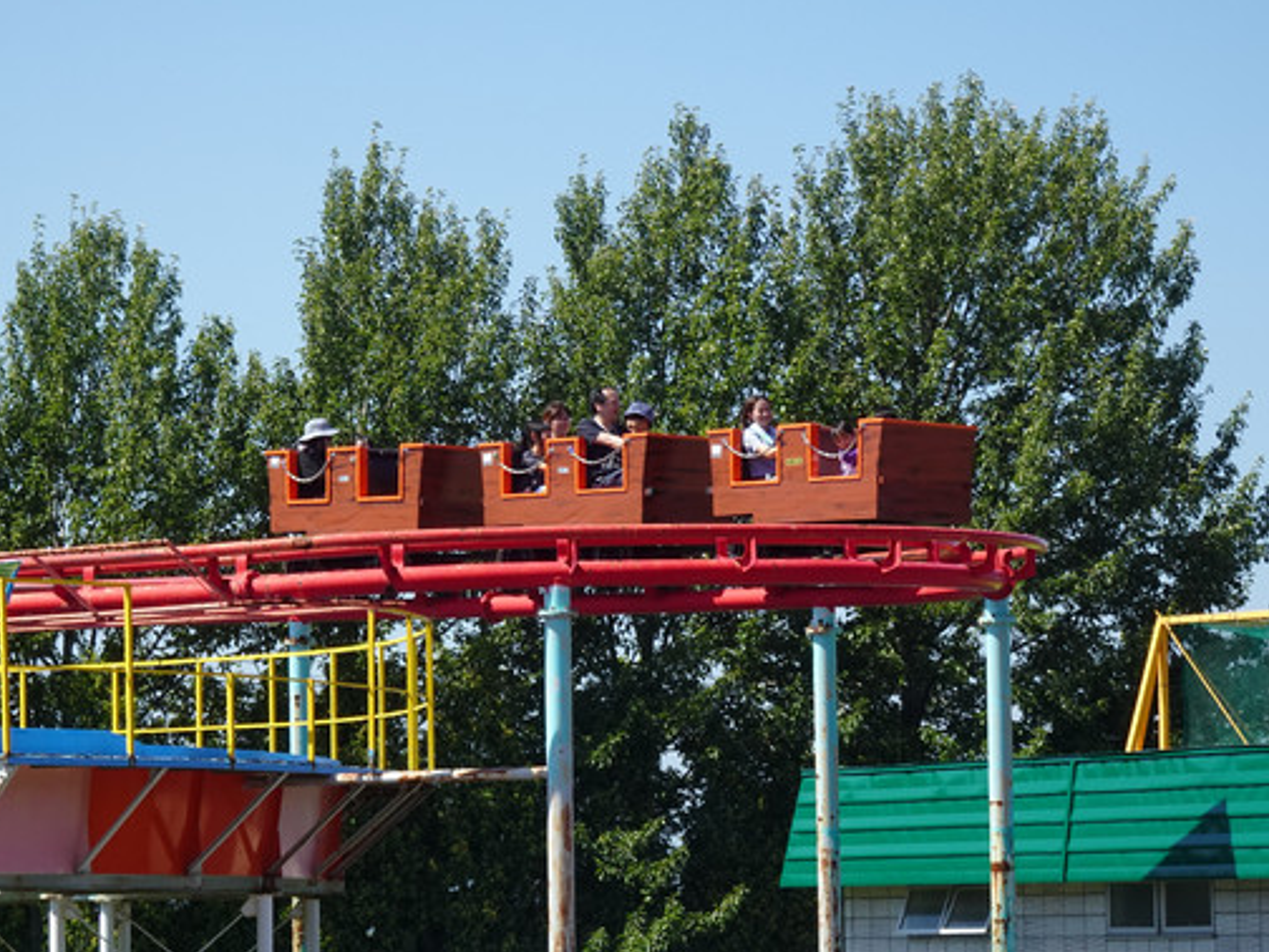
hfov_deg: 12.3
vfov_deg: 9.3
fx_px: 5865
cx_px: 544
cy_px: 589
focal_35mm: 160
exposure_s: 1/320
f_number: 5.6
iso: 80
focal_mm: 19.98
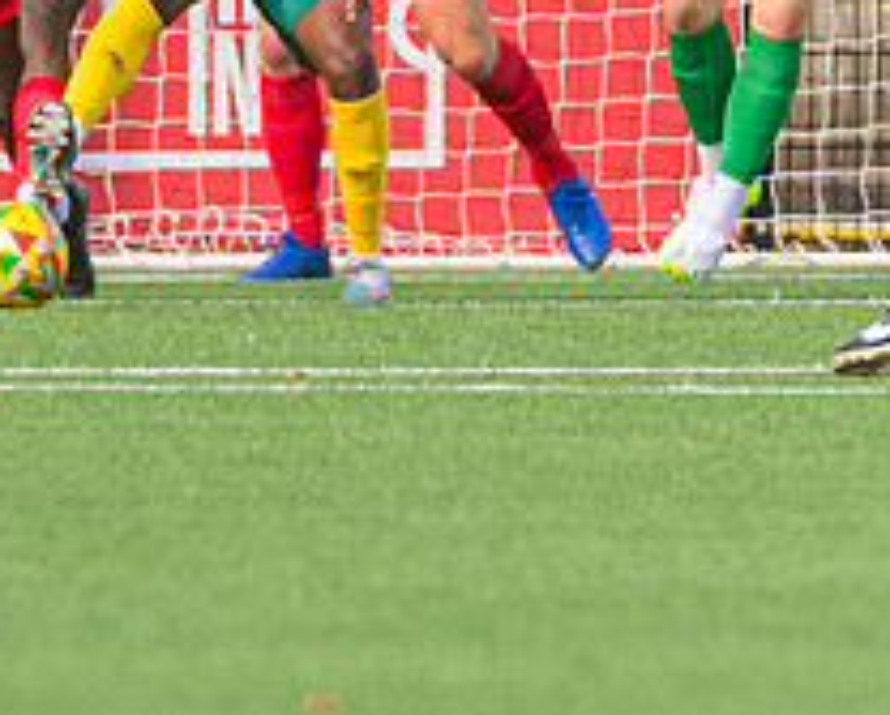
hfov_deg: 1.0
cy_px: -542
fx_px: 51727
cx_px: 148
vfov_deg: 0.8
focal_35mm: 1961
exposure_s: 1/2000
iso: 400
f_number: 4
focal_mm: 300
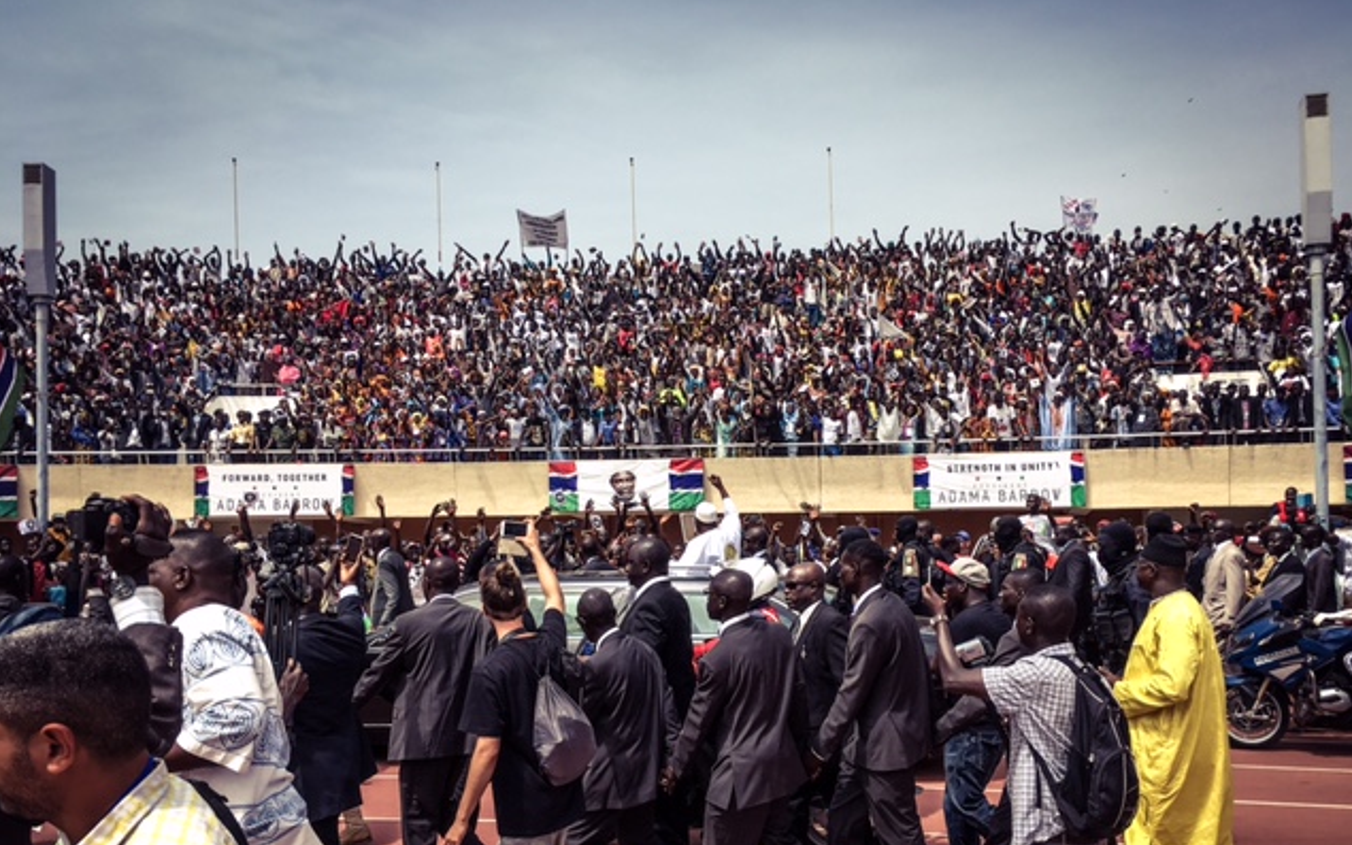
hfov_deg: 61.2
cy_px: 502
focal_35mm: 31
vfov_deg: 40.4
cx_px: 677
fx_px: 1142
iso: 25
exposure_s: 1/1221
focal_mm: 4.15
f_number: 2.2
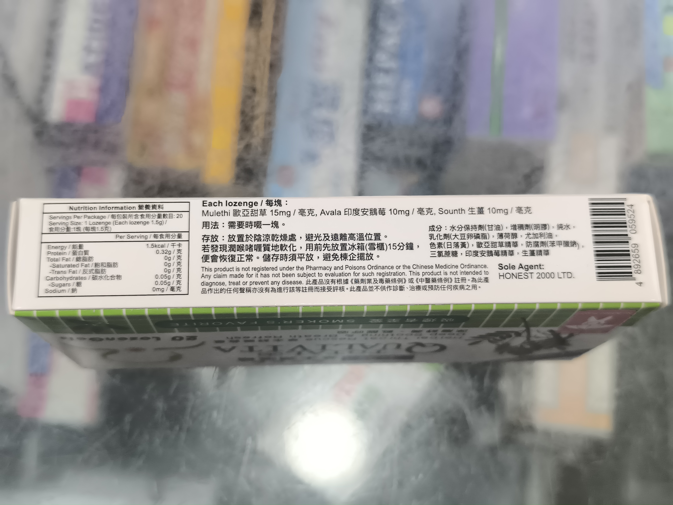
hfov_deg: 41.2
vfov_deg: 31.5
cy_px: 252
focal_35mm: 46
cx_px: 336
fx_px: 894
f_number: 1.65
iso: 100
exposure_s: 1/100
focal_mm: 6.14
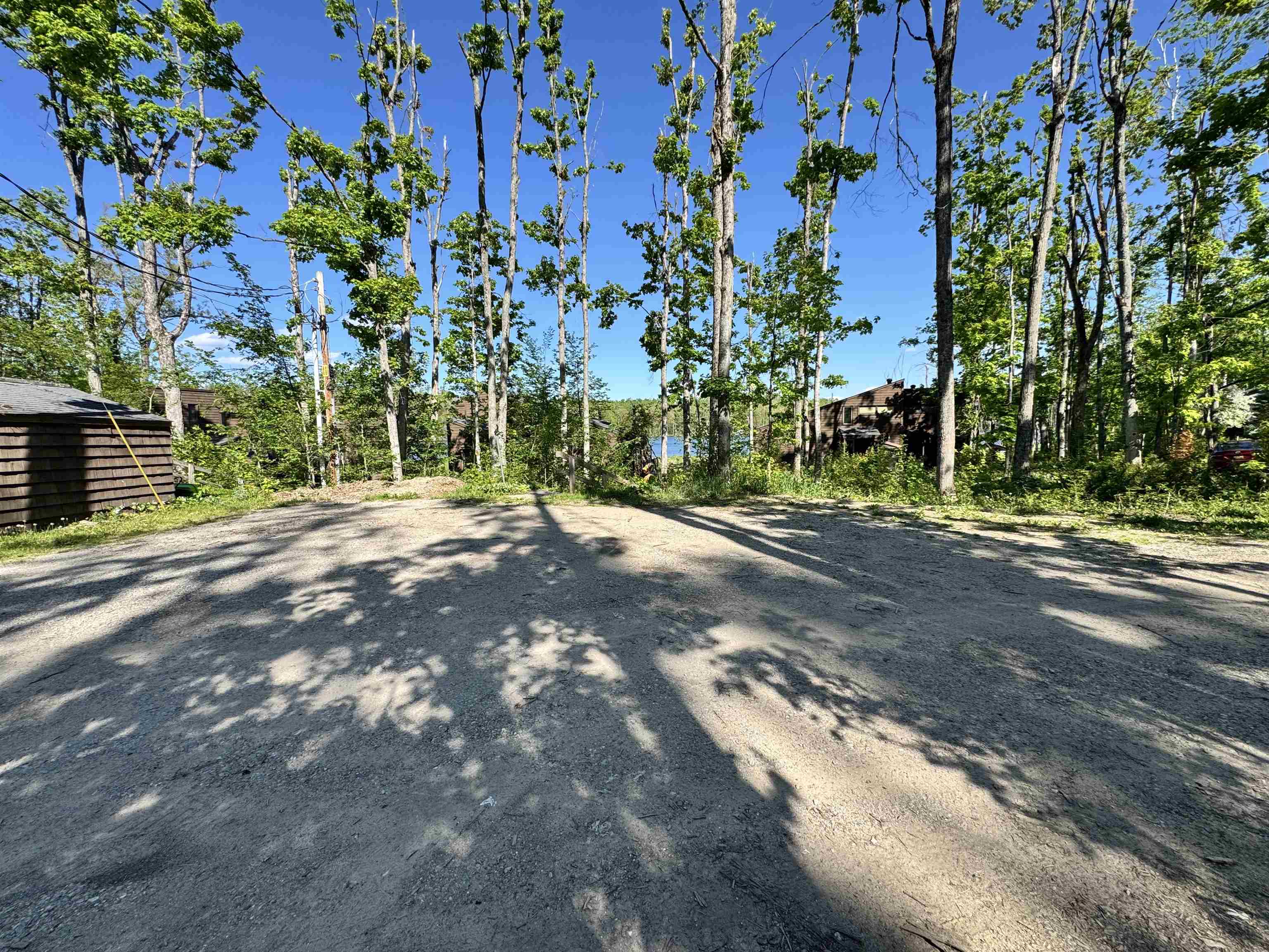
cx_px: 634
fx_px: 513
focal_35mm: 14
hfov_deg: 102.1
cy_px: 476
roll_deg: -0.1
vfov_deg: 85.7
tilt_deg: -4.7
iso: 50
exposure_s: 1/1160
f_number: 2.2
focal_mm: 2.22
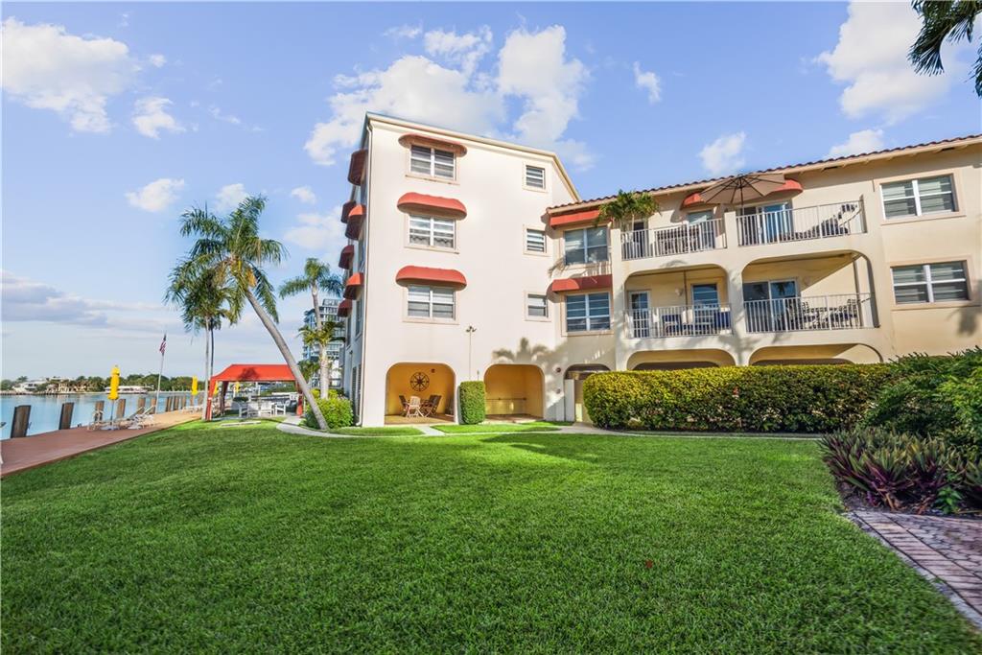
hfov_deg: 96.7
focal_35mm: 16
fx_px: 436
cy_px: 328
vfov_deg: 73.8
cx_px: 491
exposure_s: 1/640
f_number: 8
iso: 250
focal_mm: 16
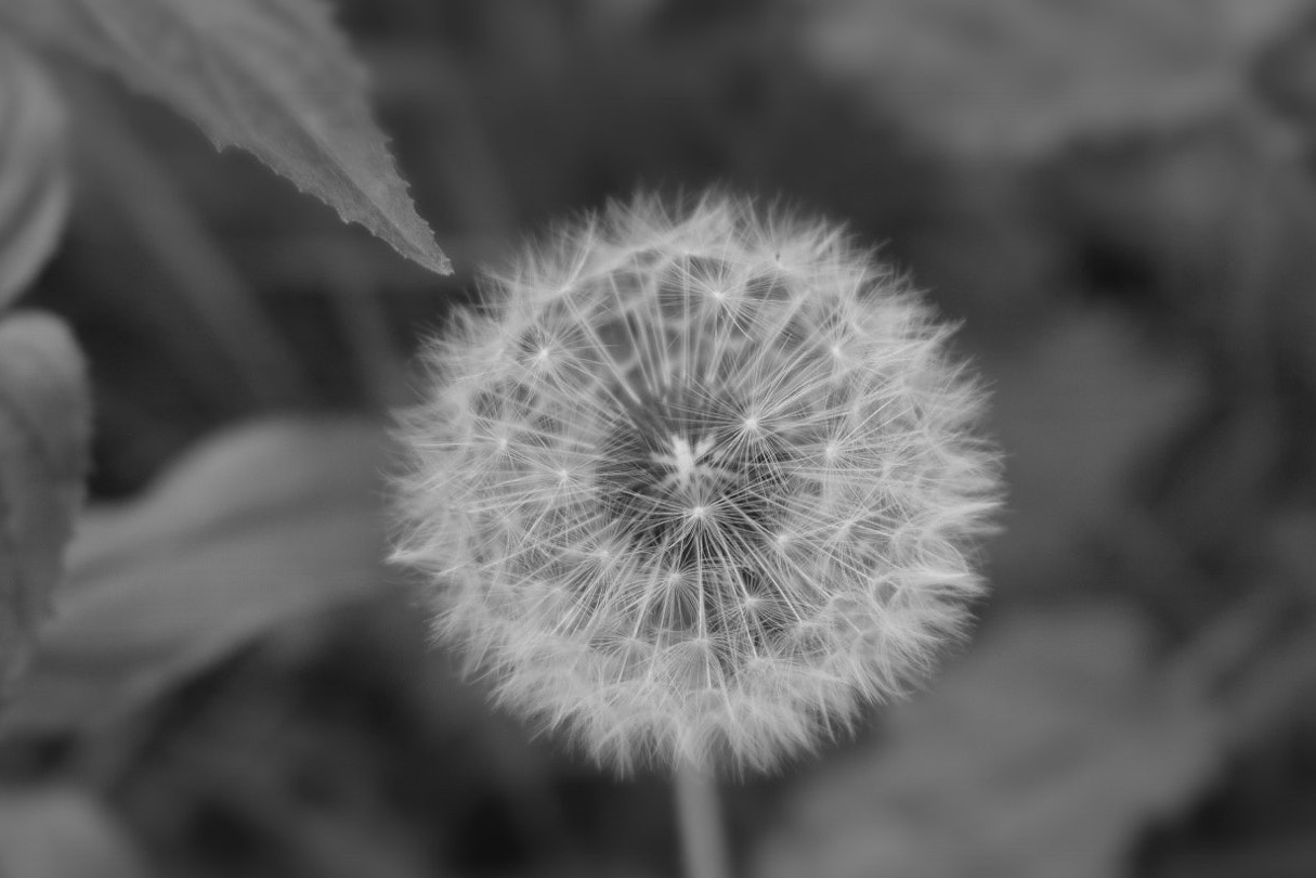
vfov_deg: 12.6
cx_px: 690
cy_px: 521
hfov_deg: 18.8
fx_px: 3972
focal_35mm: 109
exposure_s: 1/125
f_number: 5.6
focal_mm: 55
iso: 400
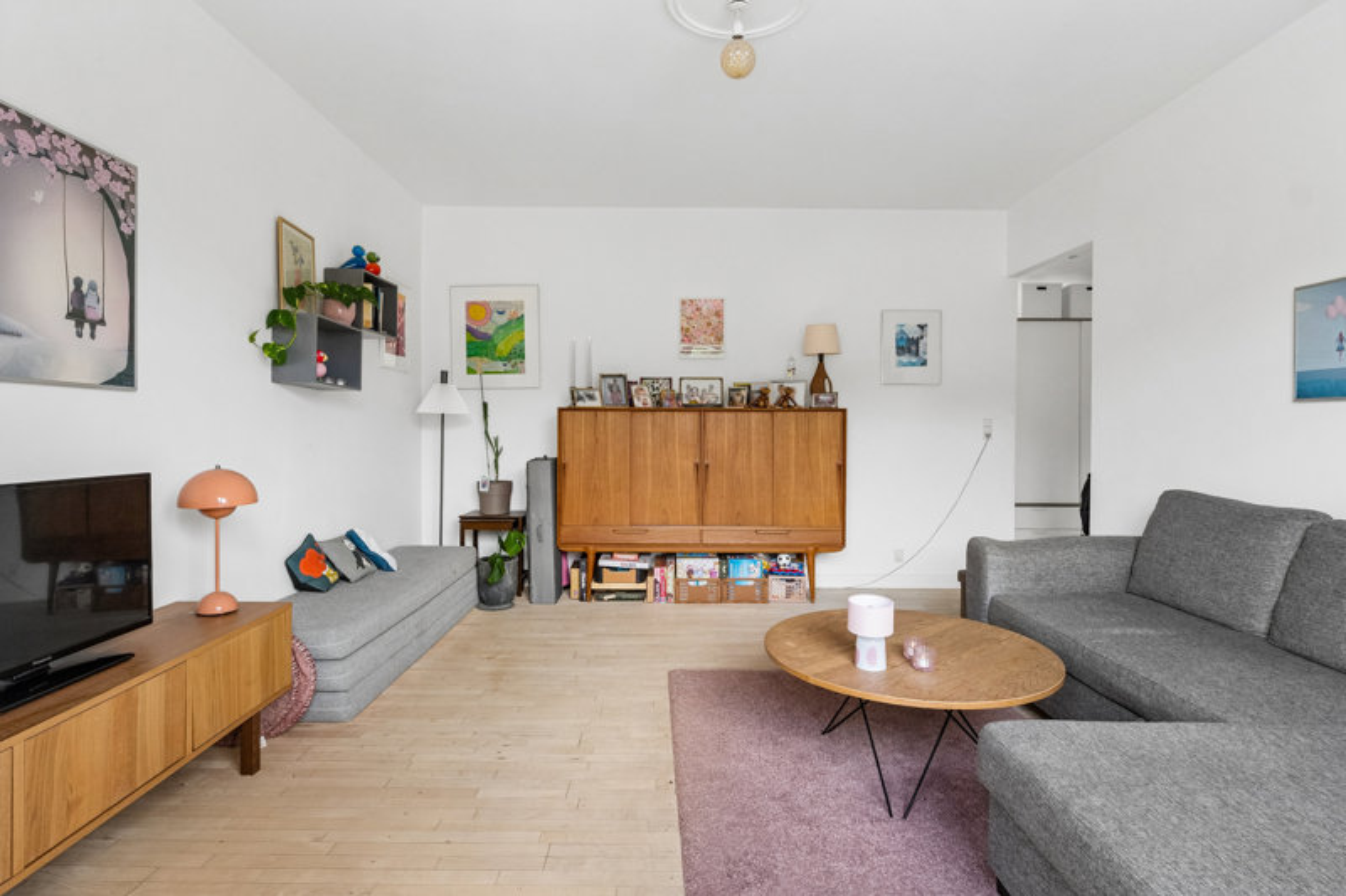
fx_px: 690
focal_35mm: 18
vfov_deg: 66.1
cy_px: 448
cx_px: 673
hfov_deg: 88.6
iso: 400
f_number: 7.1
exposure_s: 1/25
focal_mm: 12.3
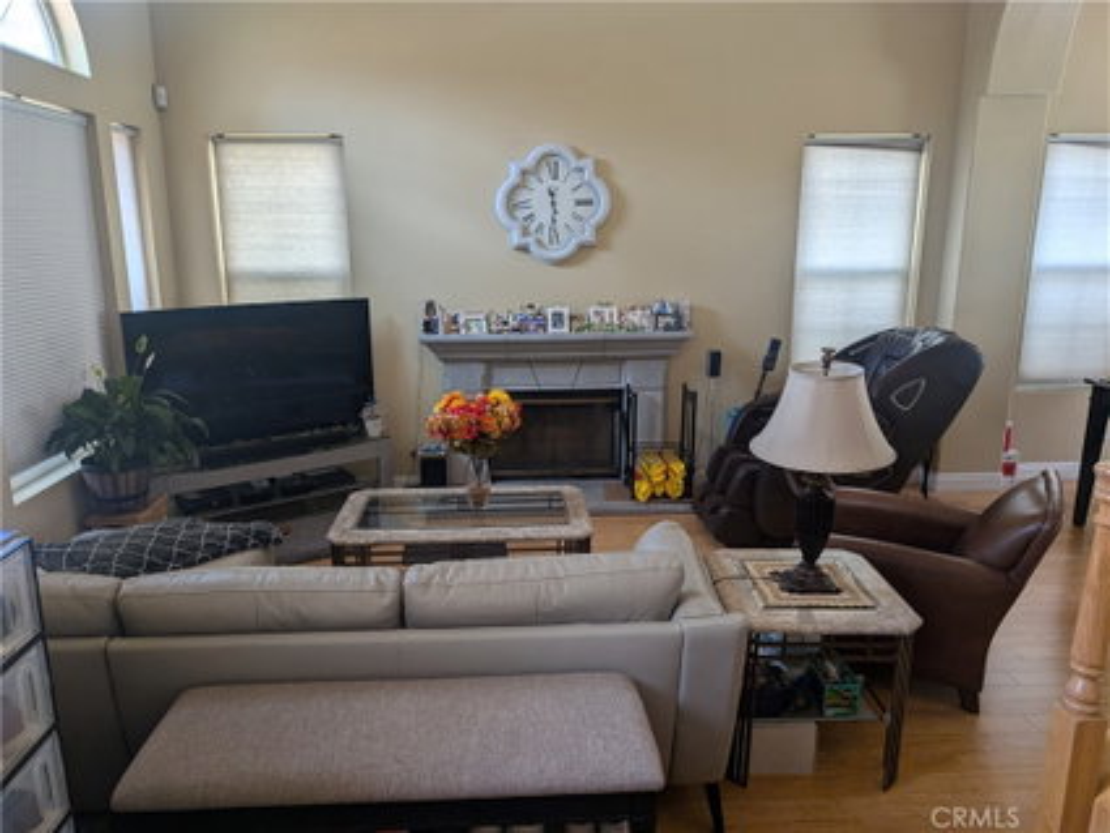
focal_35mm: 24
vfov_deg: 56.8
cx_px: 555
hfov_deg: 71.6
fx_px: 770
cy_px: 416
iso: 57
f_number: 1.68
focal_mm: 6.9
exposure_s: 1/78.7
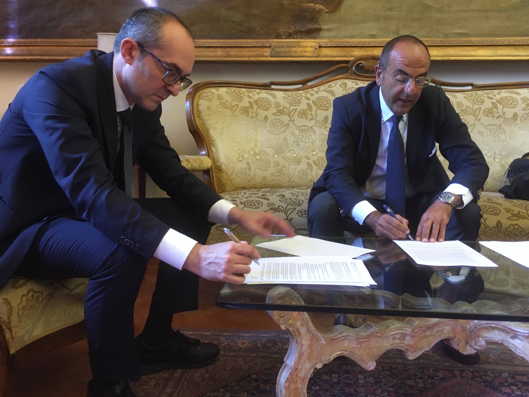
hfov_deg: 55.3
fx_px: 504
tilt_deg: -4.9
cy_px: 176
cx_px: 275
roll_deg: -0.6
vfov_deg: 42.9
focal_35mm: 33
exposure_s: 1/33
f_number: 2.2
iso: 200
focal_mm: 4.15
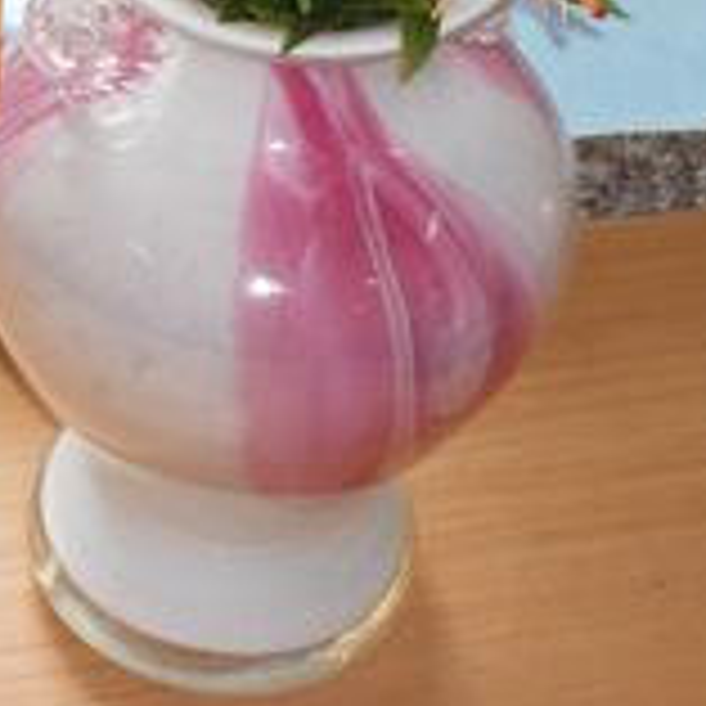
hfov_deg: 10.2
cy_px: -157
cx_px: 254
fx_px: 3946
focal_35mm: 171
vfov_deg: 10.1
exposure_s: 1/30
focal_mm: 11.8
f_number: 5.3
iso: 200
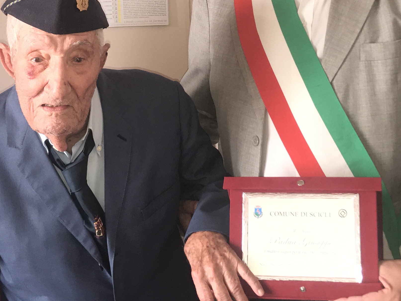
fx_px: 811
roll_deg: +1.7
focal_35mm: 70
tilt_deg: -5.6
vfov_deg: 20.8
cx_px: 203
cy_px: 72
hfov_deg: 27.8
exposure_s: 1/38
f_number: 1.8
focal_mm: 3.99
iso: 20
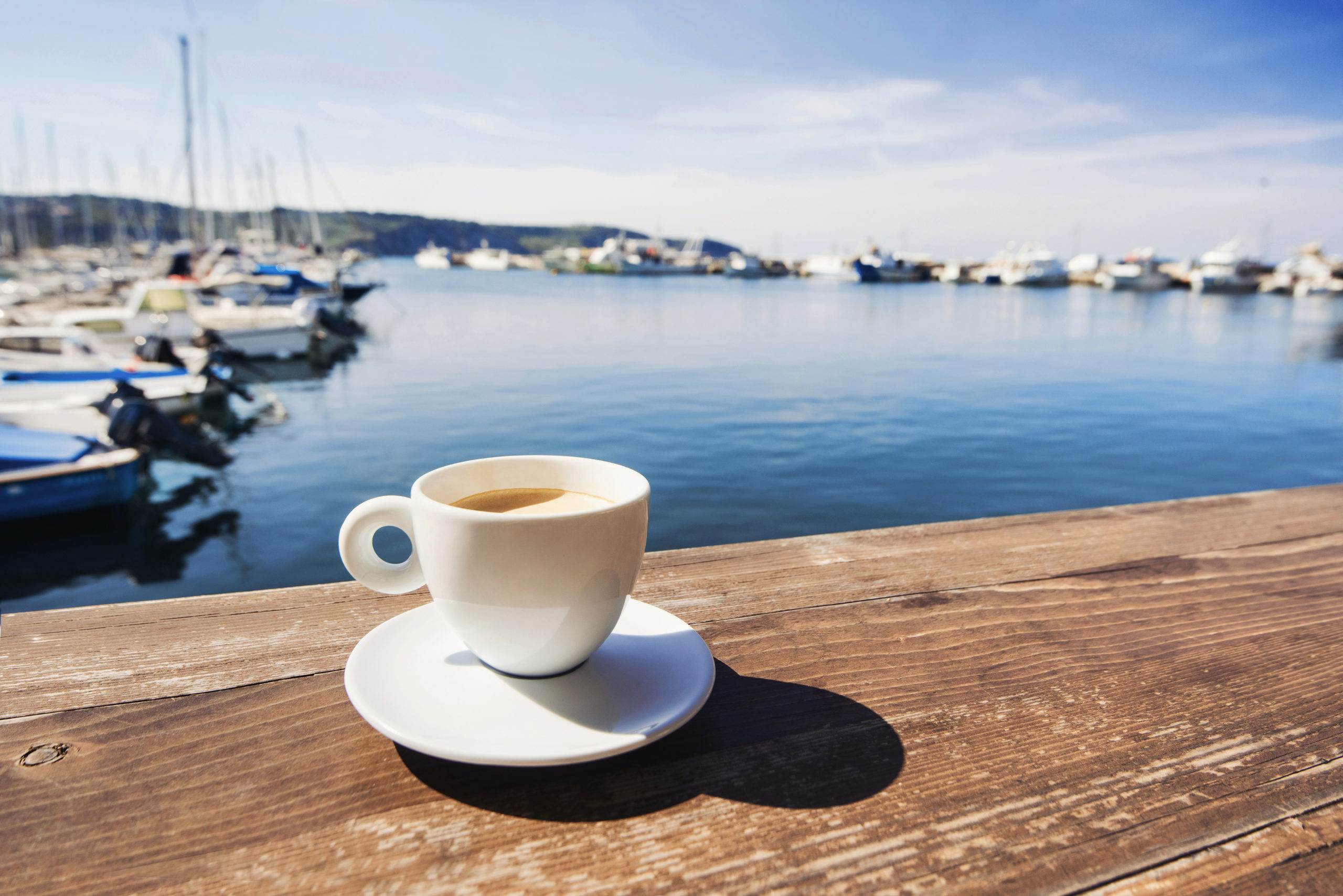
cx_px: 672
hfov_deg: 76.1
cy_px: 448
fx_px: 858
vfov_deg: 55.2
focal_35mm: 23
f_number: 7.1
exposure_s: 1/800
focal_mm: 23
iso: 200
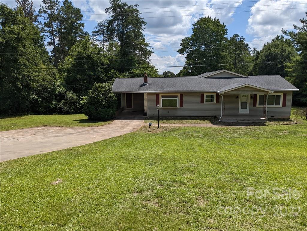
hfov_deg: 65.3
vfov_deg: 51.4
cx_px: 154
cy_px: 116
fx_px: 239
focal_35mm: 27
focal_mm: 4.38
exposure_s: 1/5882
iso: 58
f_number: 1.73
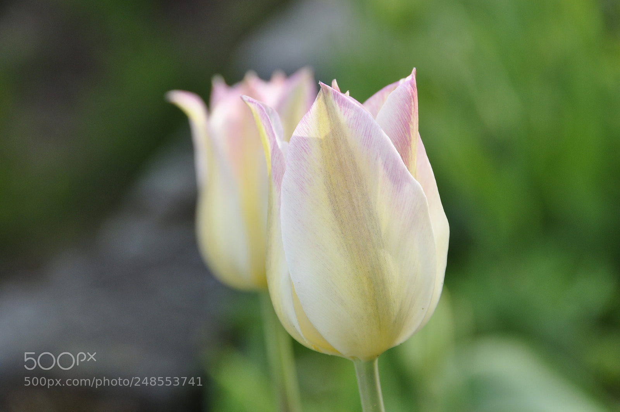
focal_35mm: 225
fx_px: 3871
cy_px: 206
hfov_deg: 9.2
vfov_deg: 6.1
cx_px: 310
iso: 250
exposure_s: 1/125
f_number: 9
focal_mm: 150
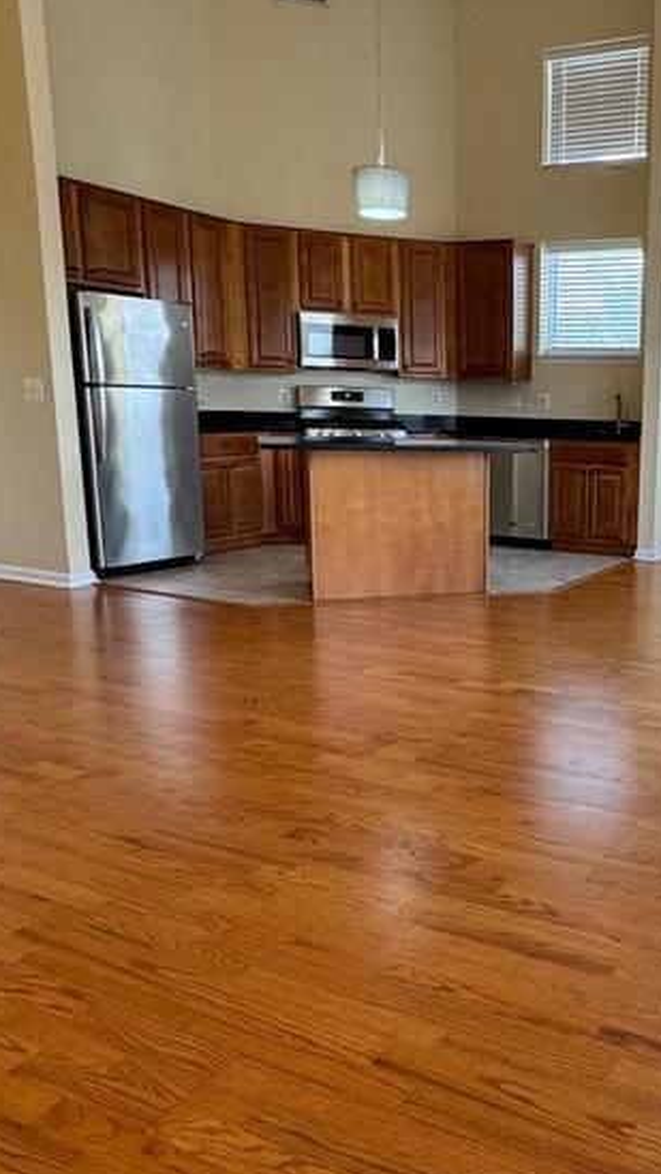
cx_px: 614
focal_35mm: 30
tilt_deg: -12.2
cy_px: 599
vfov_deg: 64.3
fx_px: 934
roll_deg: -0.8
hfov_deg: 36.2
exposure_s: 1/120
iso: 160
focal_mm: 2.22
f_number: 2.2
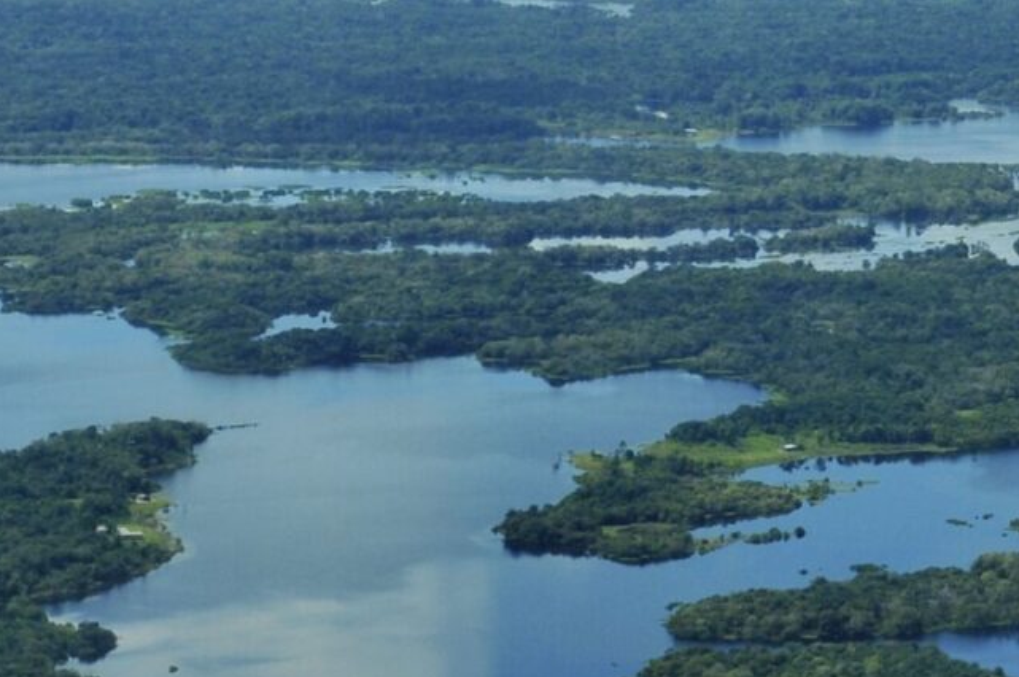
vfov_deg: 7.5
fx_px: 5146
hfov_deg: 11.2
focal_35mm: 182
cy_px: 189
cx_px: 1059
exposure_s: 1/400
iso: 200
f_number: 11
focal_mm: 38
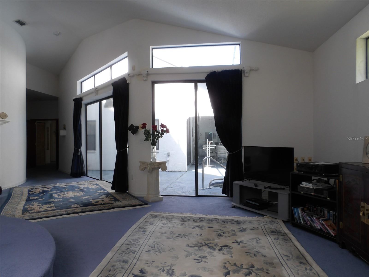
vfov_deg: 58.9
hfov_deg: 73.9
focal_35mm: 23
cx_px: 184
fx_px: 245
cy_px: 138
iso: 100
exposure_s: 1/42
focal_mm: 4.2
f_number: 4.1
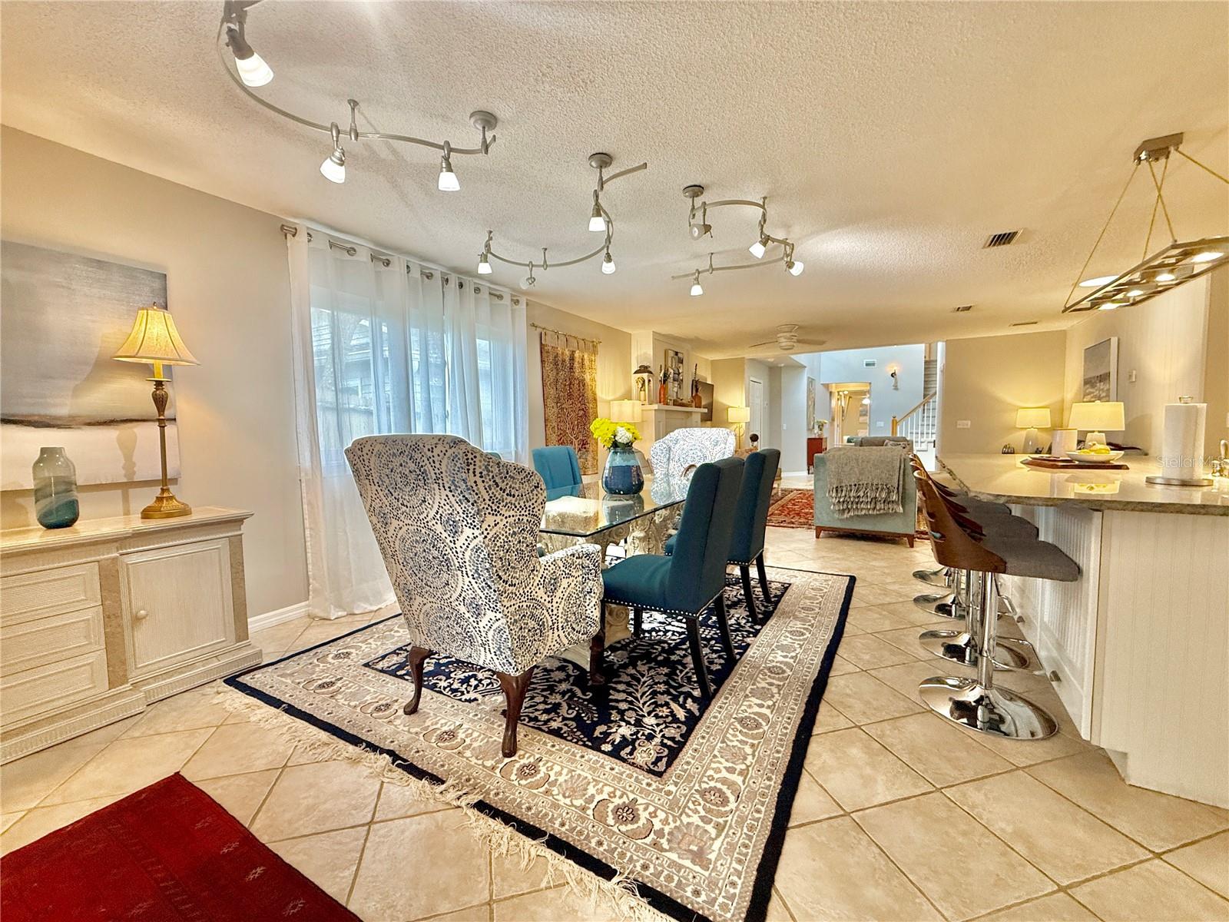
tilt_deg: -2.8
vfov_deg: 85.7
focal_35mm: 14
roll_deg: +0.8
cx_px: 614
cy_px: 461
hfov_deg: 102.1
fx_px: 497
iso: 250
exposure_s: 1/120
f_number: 2.2
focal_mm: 2.22
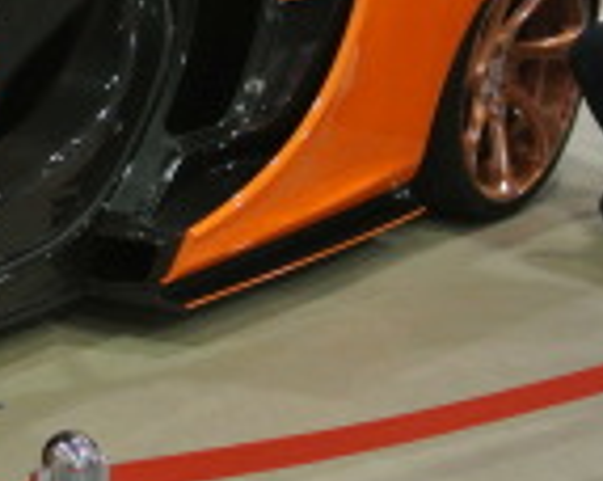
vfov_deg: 15.0
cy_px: 34
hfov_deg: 16.4
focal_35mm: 101
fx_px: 1800
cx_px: -426
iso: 800
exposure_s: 1/30
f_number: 3.5
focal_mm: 11
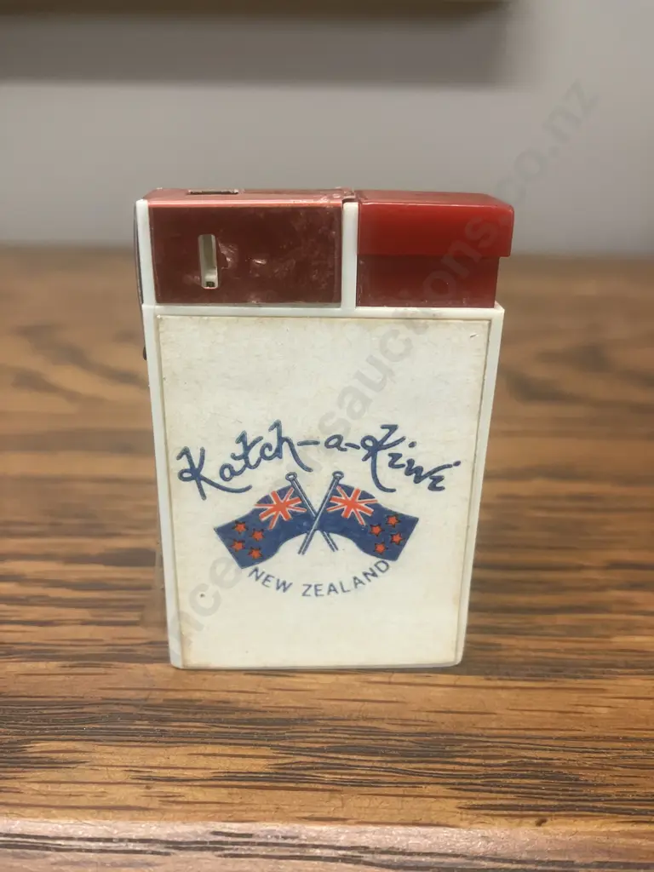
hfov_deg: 49.7
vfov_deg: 63.4
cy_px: 436
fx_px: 705
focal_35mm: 28
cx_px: 327
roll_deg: -0.7
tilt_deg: -22.5
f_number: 1.8
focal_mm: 3.99
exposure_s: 1/50
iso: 200
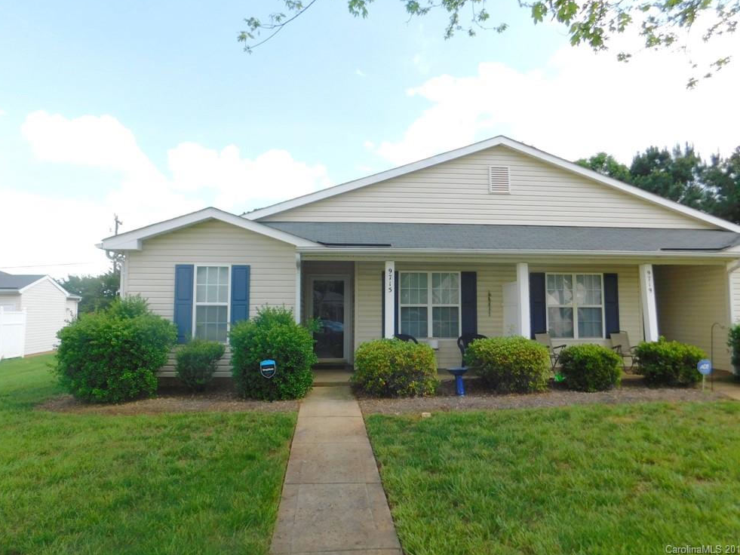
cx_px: 366
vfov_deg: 56.8
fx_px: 513
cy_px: 267
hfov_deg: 71.6
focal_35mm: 24
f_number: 3
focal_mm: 4
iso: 125
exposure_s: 1/800
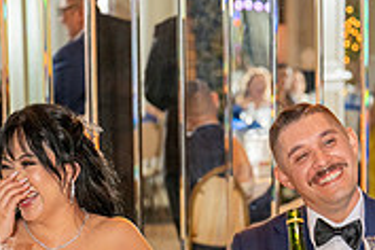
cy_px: 389
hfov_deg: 9.0
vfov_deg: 5.9
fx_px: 2396
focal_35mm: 230
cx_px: 203
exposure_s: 1/160
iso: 640
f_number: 3.2
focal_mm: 70
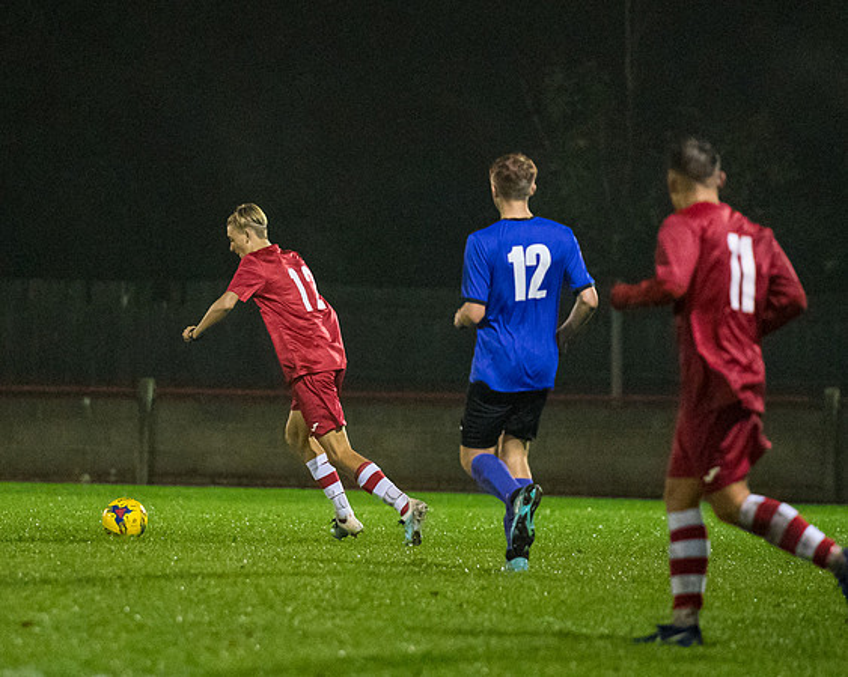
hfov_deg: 5.2
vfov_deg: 4.1
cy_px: 338
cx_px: 286
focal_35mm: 373
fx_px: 9360
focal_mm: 200
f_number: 2.8
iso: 6400
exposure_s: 1/1000
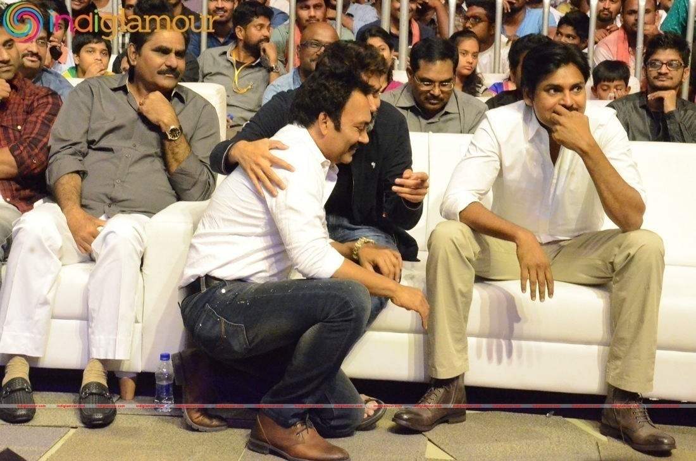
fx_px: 1679
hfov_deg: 23.4
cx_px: 348
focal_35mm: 87
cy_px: 230
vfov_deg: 15.6
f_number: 8
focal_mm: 58
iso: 12800
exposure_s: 1/100
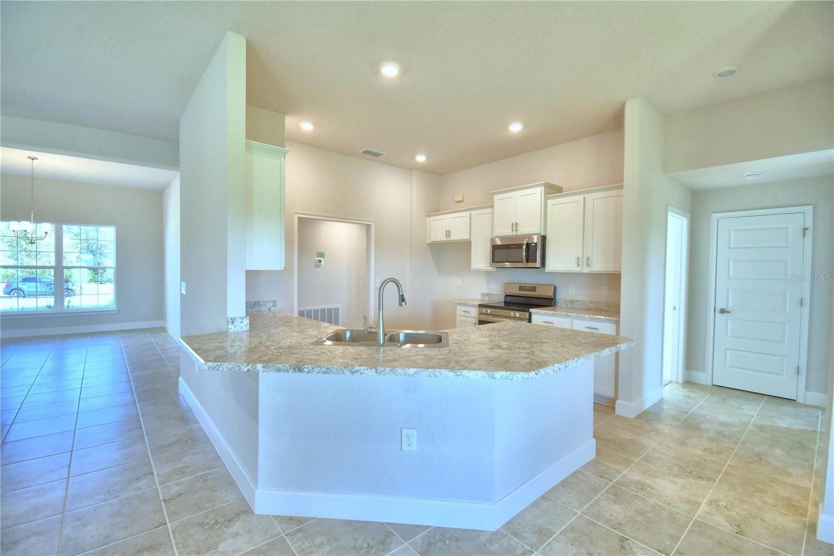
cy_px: 278
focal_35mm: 15
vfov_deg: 77.3
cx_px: 417
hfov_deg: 100.4
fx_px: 347
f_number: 4.5
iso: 400
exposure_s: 1/80
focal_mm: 10
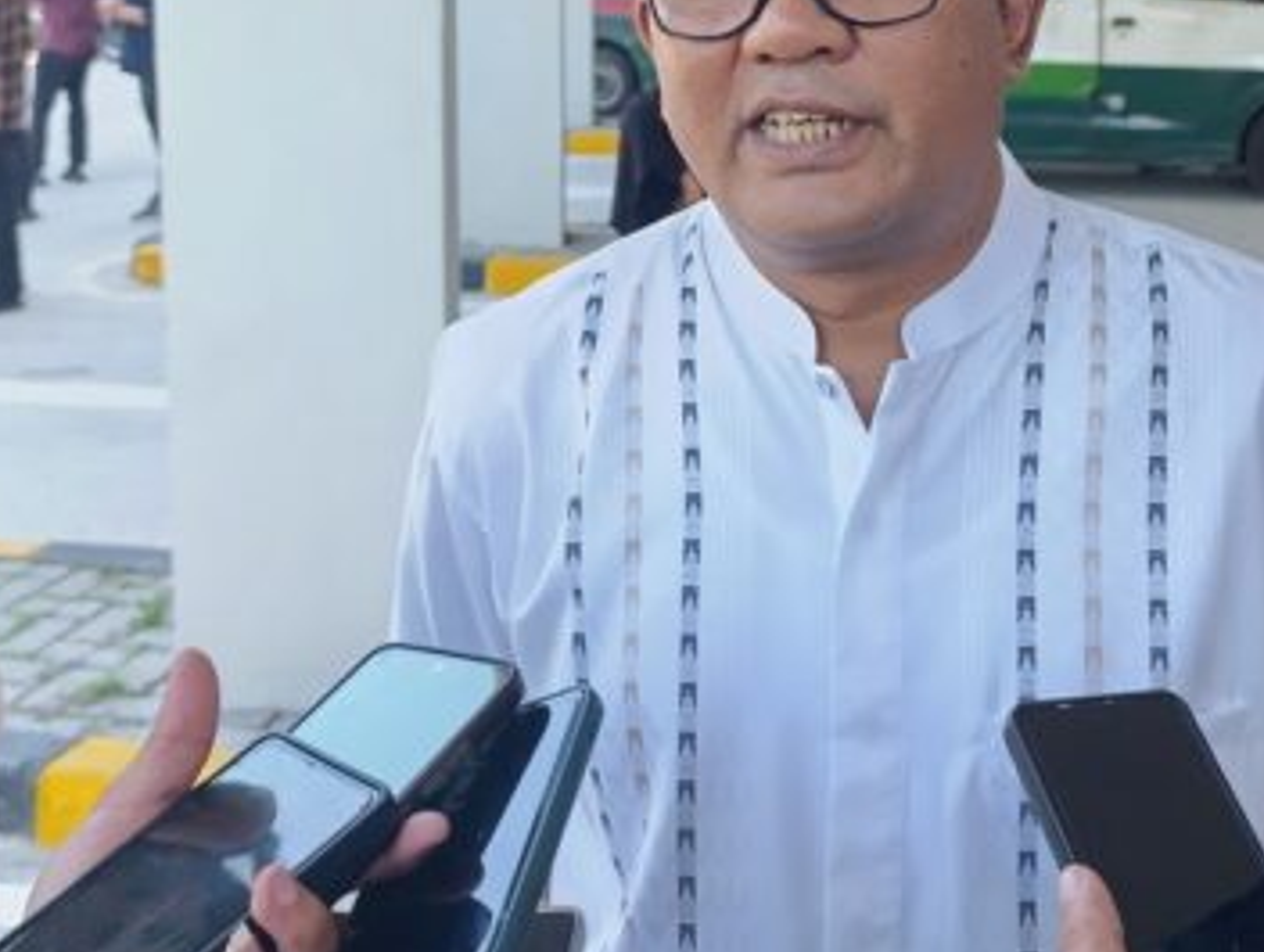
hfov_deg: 38.6
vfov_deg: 28.7
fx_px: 1792
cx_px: 783
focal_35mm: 49
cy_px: 108
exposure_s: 1/100
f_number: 1.6
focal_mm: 6.14
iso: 160
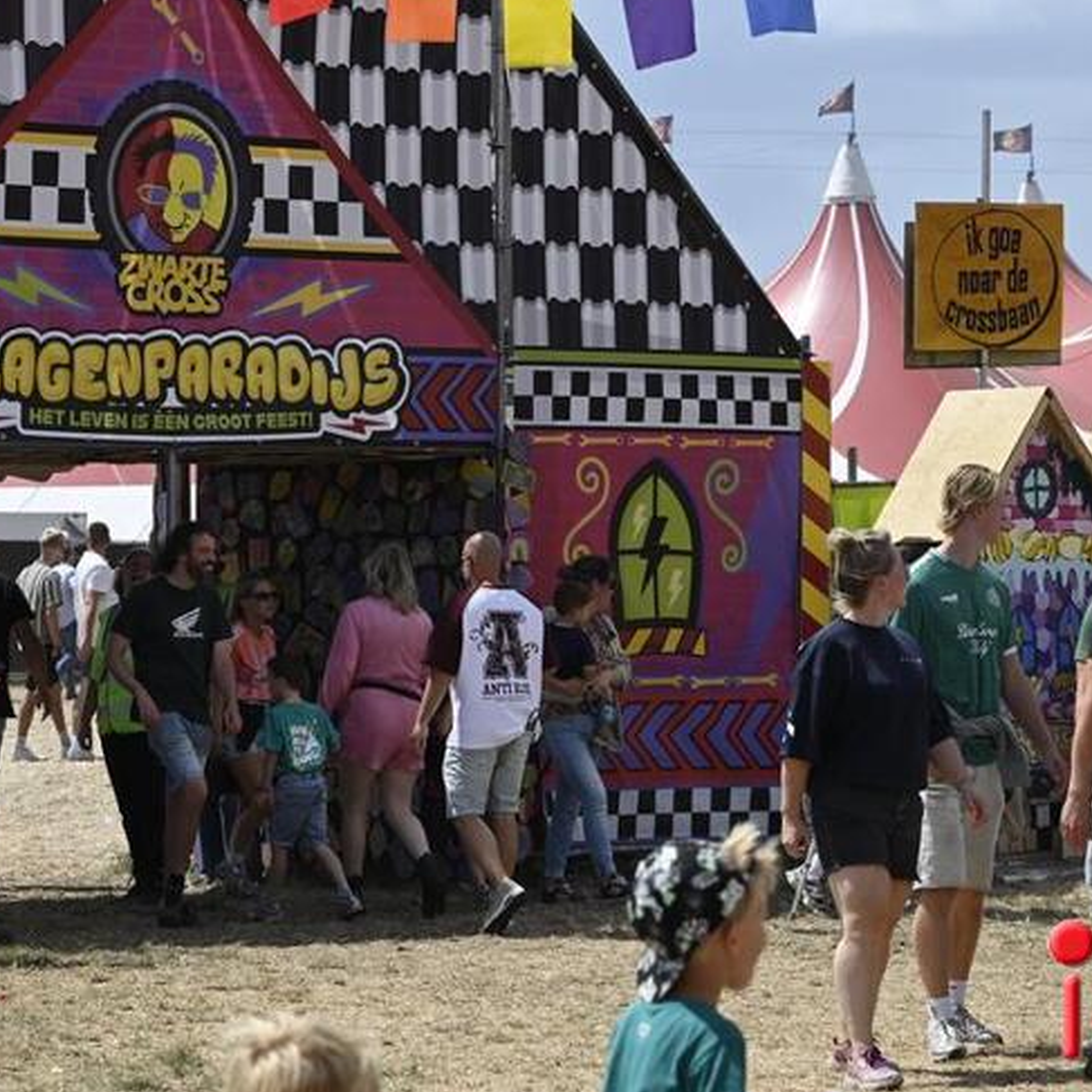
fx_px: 6174
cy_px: 432
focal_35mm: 173
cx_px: 473
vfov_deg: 10.1
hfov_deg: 10.1
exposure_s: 1/1250
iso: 400
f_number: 9
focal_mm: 100
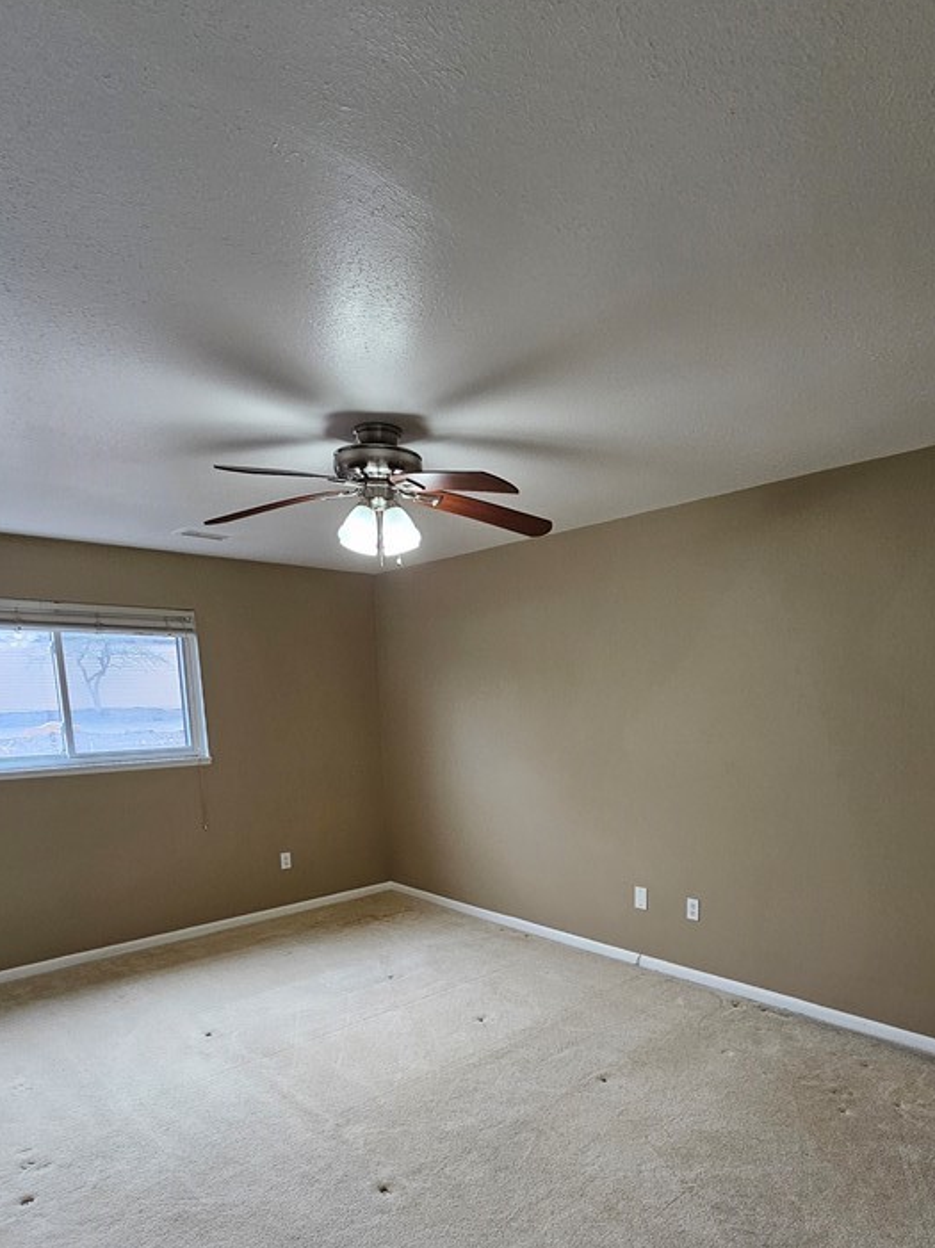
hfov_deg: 68.5
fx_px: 685
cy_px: 831
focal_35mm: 19
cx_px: 508
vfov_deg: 81.8
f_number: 2.2
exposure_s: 1/60
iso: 80
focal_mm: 2.2
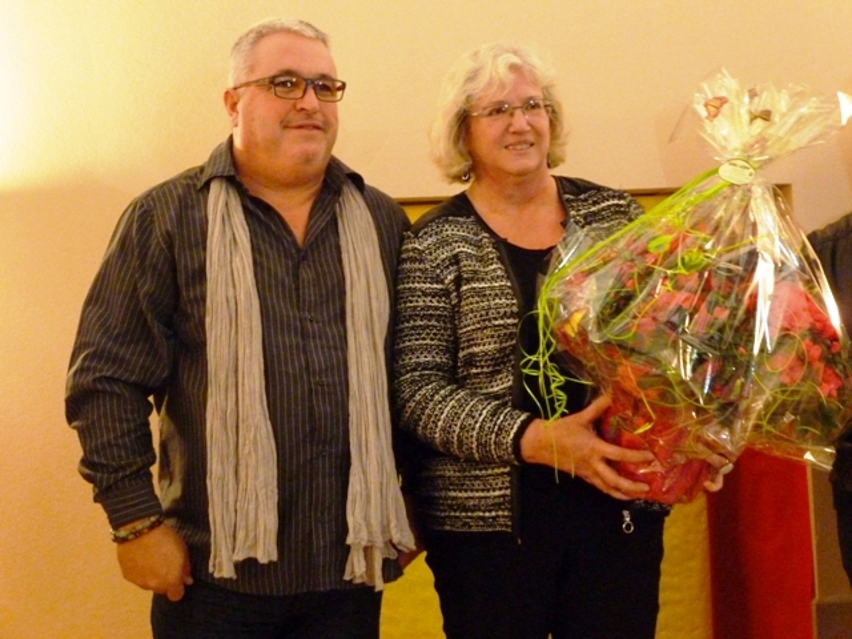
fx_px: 1280
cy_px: 320
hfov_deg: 36.8
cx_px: 426
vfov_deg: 28.0
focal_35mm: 52
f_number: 4.1
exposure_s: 1/6
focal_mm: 9.2
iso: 800
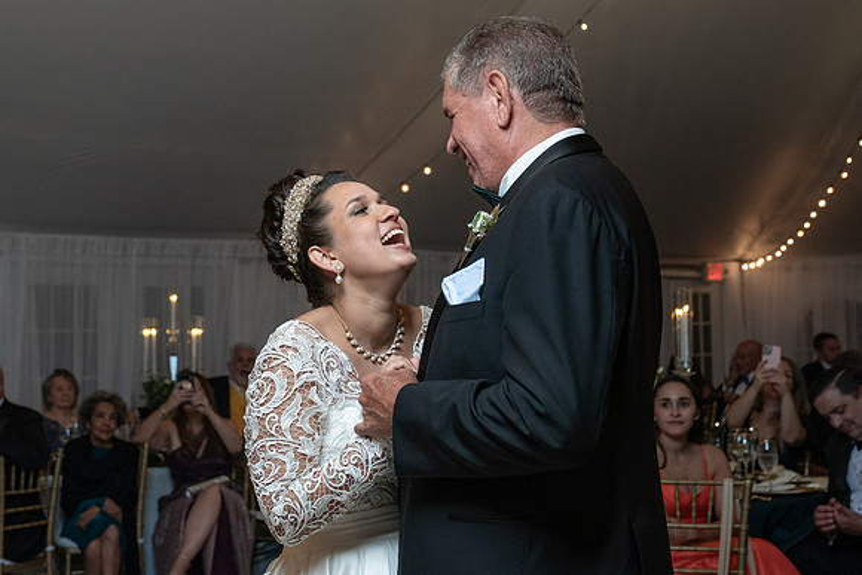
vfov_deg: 24.9
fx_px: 1303
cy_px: 269
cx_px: 296
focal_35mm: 54
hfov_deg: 36.3
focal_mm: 38
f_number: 4
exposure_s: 1/200
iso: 2000
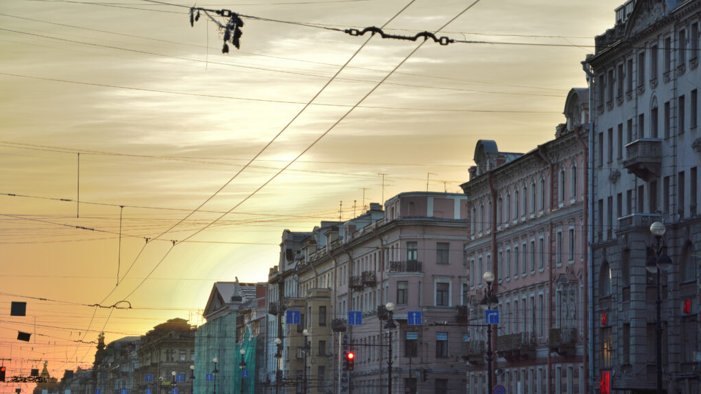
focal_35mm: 135
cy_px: 187
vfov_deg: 9.0
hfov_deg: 16.0
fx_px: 2500
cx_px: 352
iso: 100
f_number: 5.6
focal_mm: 85
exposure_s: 1/250
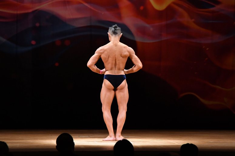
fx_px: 1416
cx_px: 118
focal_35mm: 217
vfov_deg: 6.3
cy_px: 78
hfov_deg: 9.5
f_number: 5.6
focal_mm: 145
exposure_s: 1/400
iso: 4000
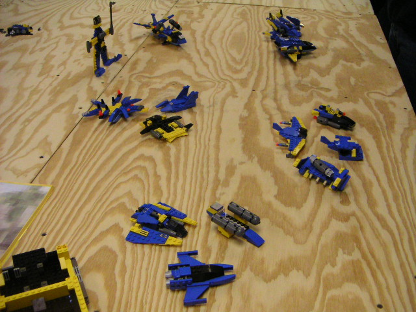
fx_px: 481
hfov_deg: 46.8
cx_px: 208
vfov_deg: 36.0
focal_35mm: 40
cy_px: 156
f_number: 2.9
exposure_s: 1/250
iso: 400
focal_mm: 5.3
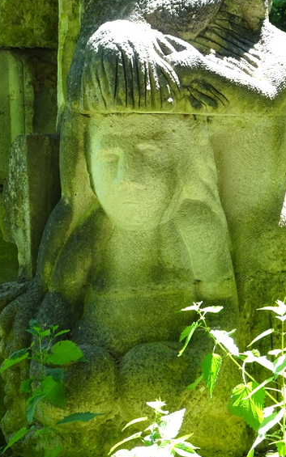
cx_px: 119
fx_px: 898
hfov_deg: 18.1
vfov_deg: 28.6
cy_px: 204
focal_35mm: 72
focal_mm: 8.18
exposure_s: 1/50
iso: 80
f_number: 4.5
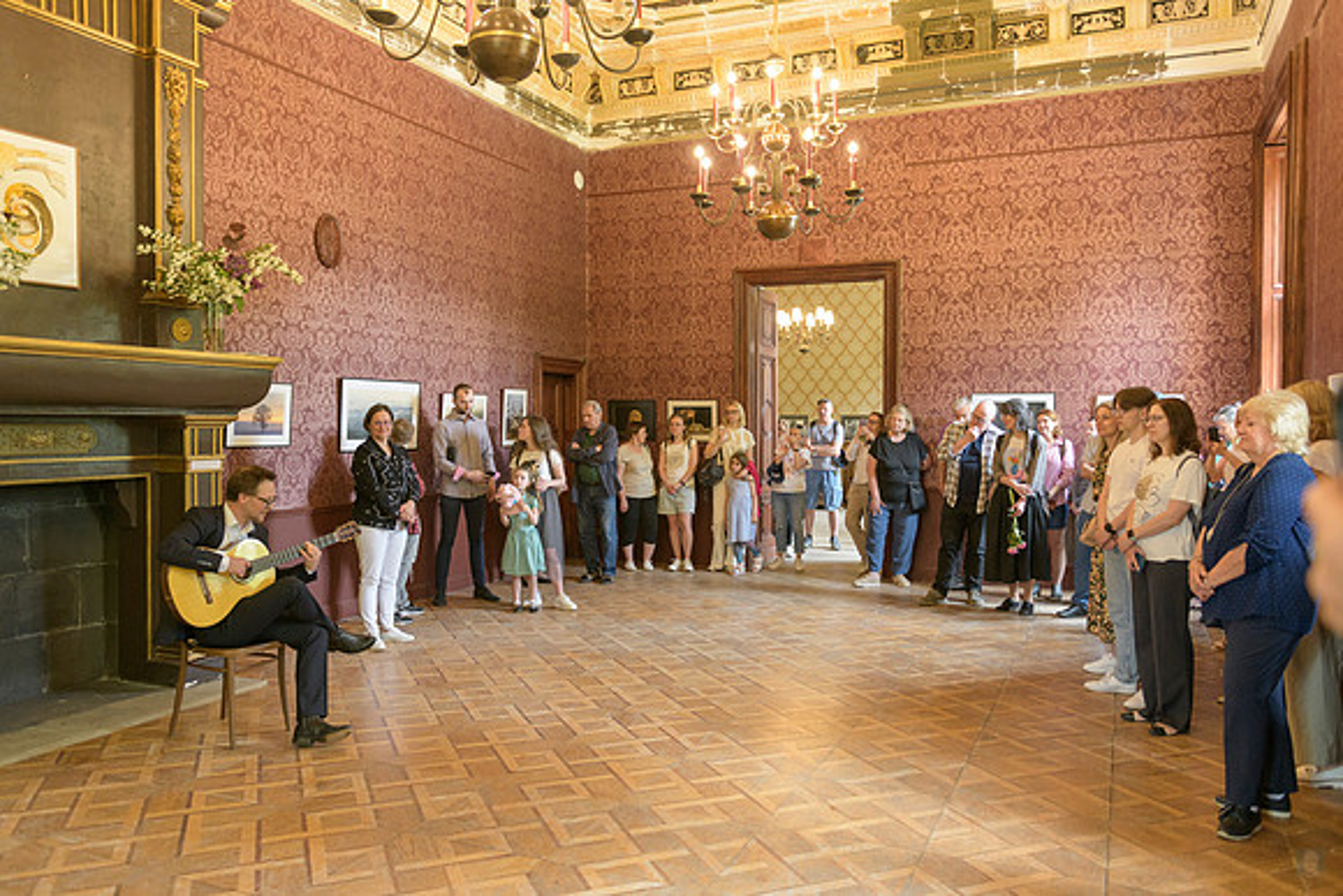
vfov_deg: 46.4
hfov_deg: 65.5
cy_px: 448
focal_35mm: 28
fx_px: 1045
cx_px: 672
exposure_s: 1/60
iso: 2000
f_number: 3.5
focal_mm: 28
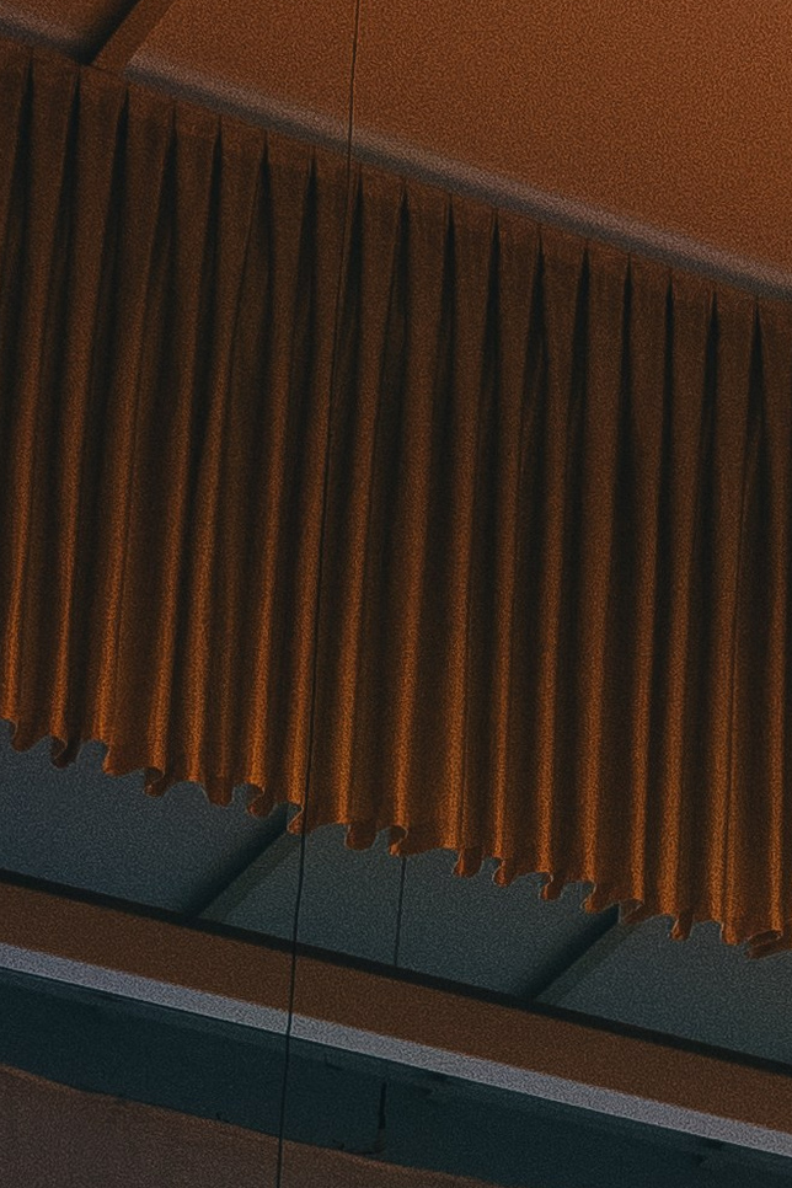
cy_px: 1733
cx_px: 1392
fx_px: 5643
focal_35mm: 171
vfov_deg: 11.6
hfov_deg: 7.8
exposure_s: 1/200
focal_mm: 29
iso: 2000
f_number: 2.8
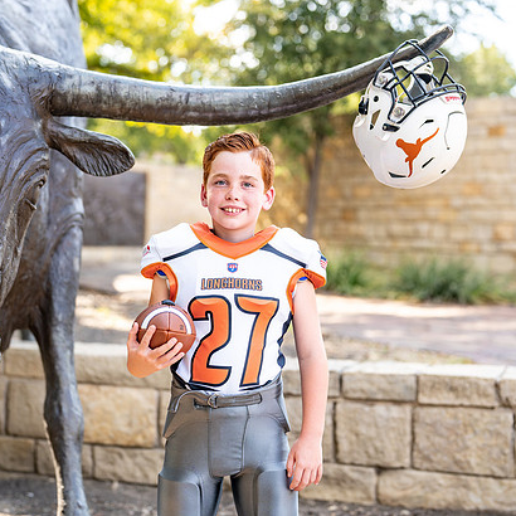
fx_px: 1164
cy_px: 244
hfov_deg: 25.0
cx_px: 232
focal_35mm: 69
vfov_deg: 25.0
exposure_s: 1/1000
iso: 250
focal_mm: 50
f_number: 2.2
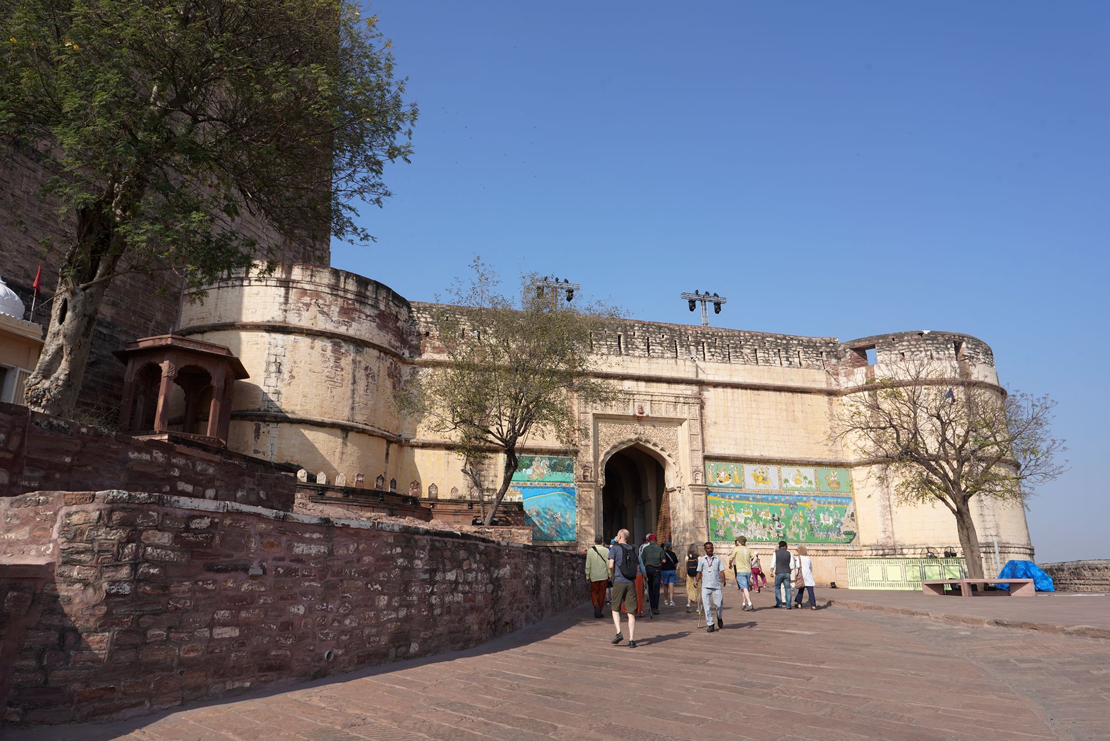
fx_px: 740
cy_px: 370
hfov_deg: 73.7
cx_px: 555
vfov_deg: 53.1
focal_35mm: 24
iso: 100
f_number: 14
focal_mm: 24
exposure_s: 1/100
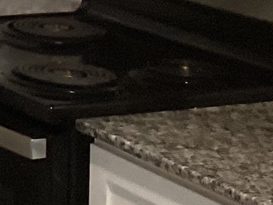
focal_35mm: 180
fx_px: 1420
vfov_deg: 8.0
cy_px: -169
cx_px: -274
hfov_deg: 10.1
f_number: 2.4
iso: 320
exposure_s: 1/60
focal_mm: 3.3
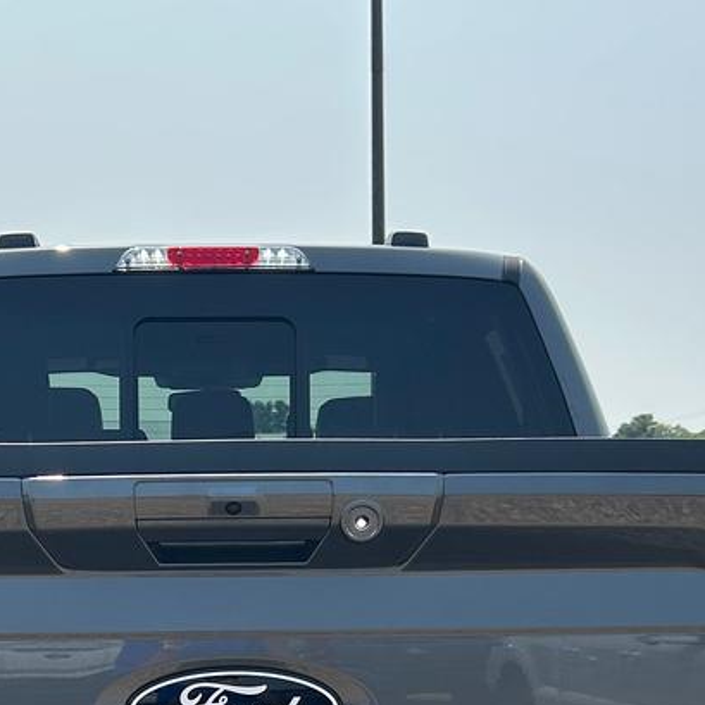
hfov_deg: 23.9
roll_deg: +0.8
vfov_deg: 23.2
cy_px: 660
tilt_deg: -5.3
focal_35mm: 72
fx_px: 1659
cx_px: 241
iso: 50
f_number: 1.5
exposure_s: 1/5882
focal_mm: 5.7
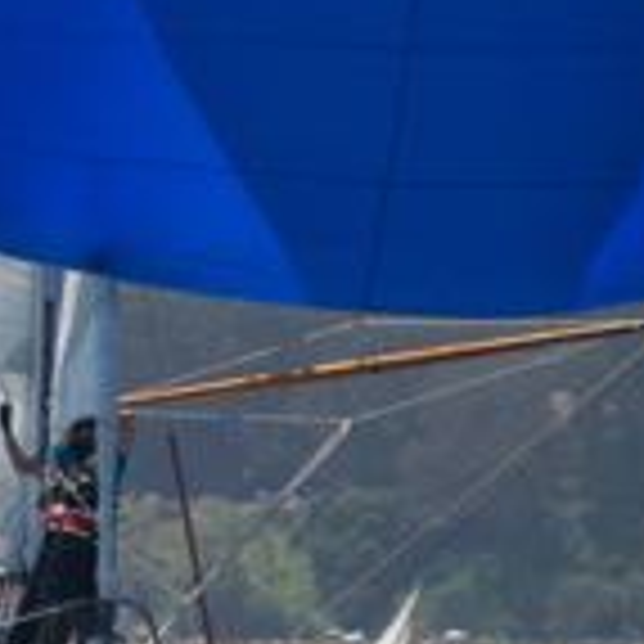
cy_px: 248
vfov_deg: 2.0
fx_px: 18733
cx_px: -349
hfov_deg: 2.0
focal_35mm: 890
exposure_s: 1/3200
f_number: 5.6
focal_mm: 170
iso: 800
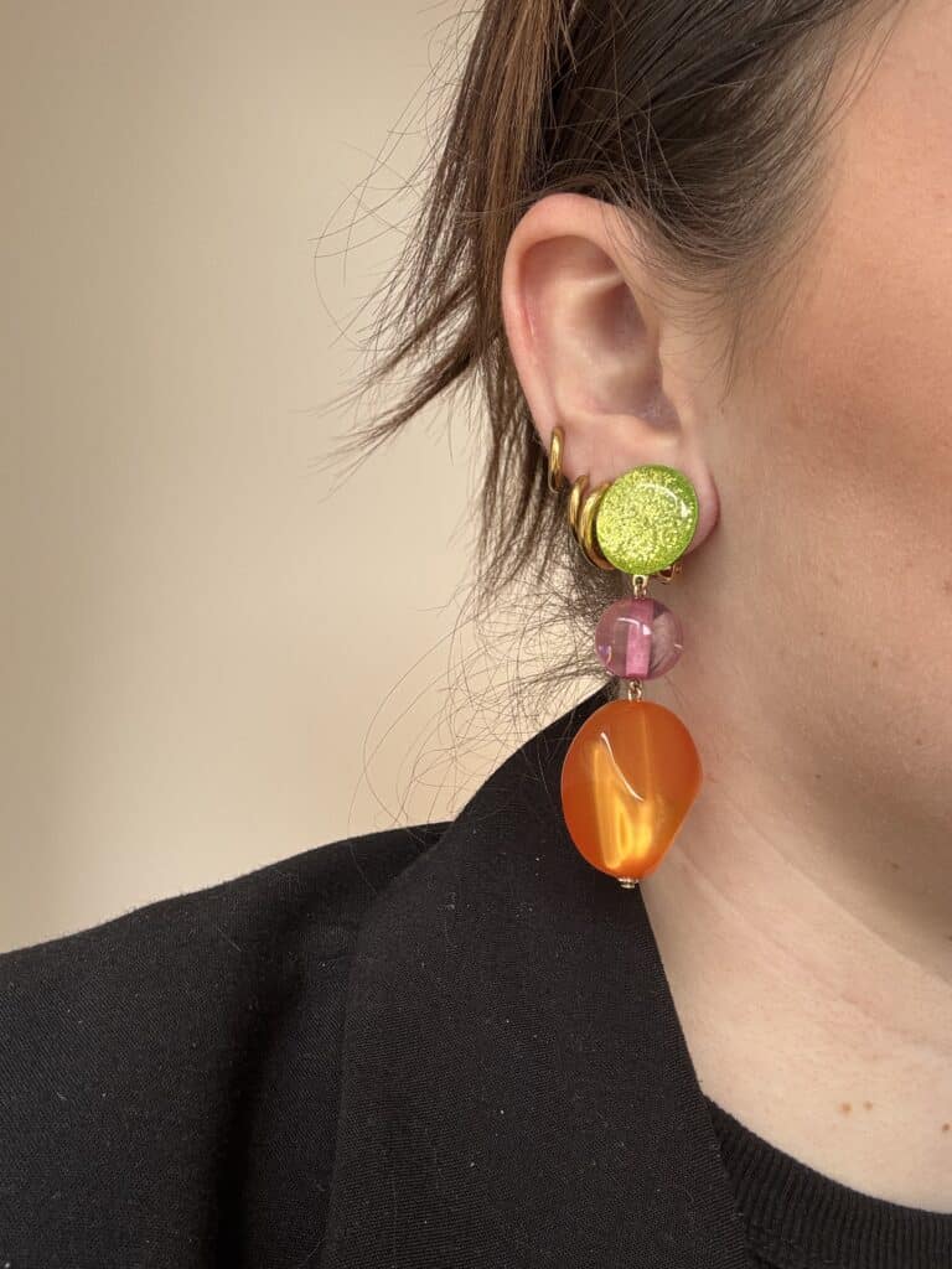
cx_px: 476
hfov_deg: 46.8
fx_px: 1100
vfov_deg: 60.0
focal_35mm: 30
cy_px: 634
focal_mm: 2.69
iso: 20
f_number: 1.9
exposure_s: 1/121
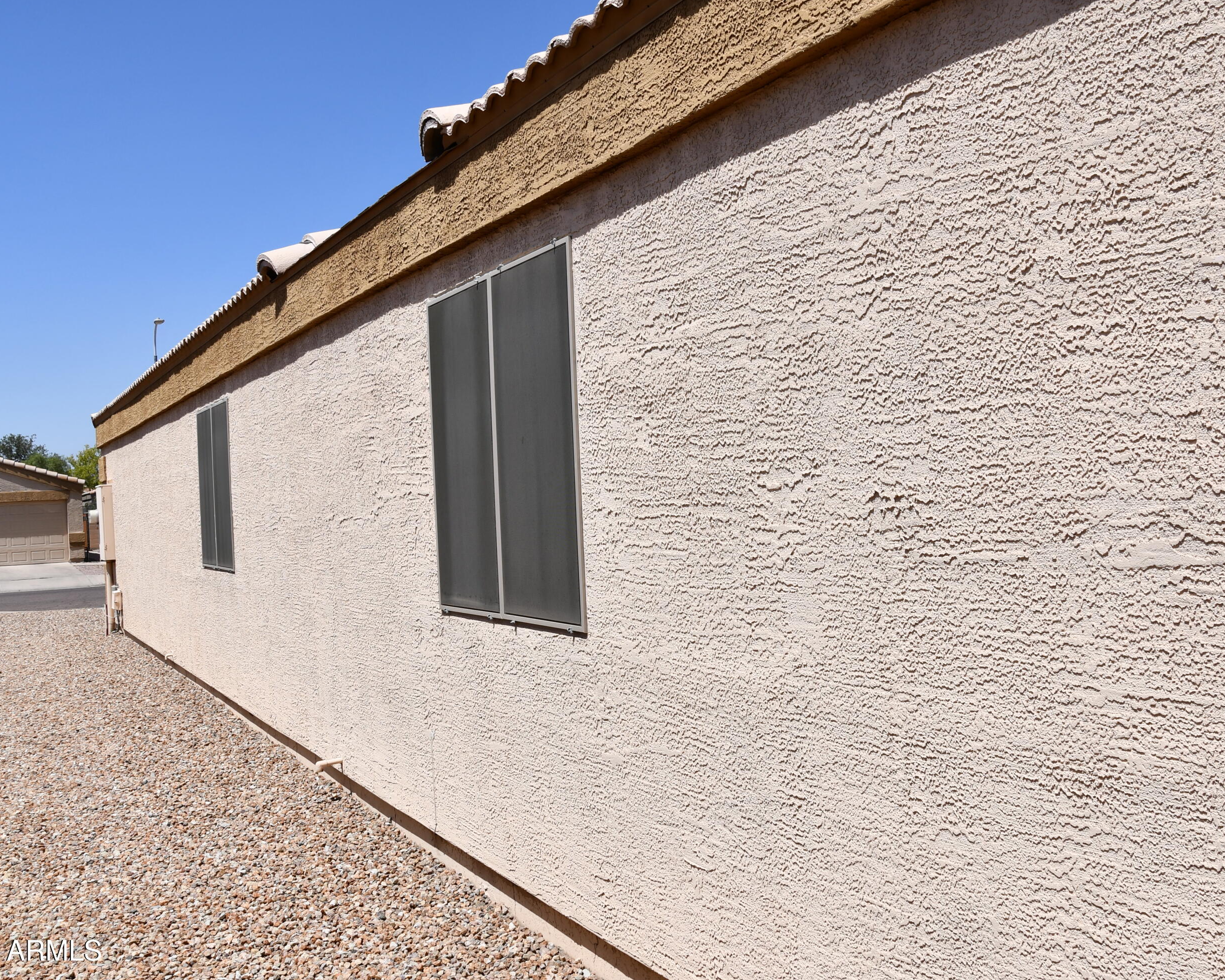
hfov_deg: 57.0
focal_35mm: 31
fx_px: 1124
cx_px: 683
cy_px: 497
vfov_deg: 47.1
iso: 100
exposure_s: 1/400
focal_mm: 18
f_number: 10
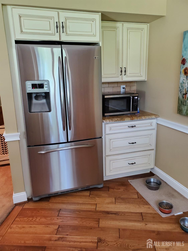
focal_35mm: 26
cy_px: 126
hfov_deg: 53.1
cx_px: 94
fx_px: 188
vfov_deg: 67.3
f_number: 2.4
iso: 400
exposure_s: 1/40
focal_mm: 4.3
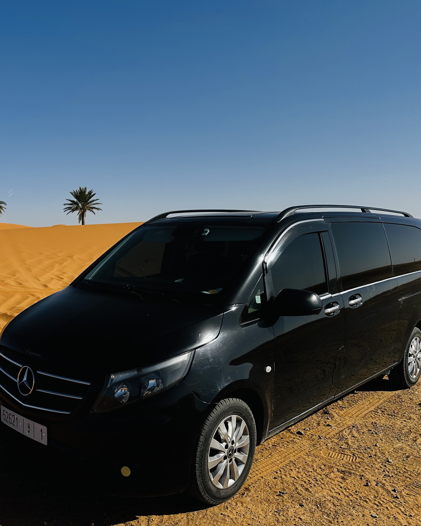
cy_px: 263
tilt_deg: -2.7
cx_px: 114
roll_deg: +0.7
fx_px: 498
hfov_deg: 44.5
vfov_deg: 55.7
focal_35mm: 32
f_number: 1.78
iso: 80
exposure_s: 1/9709
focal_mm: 6.86
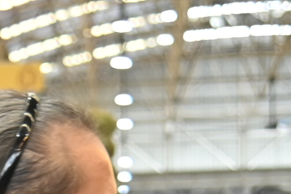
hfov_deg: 7.2
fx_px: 2070
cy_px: 423
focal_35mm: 256
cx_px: -549
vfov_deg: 5.2
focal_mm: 35
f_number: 5
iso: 800
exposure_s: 1/100
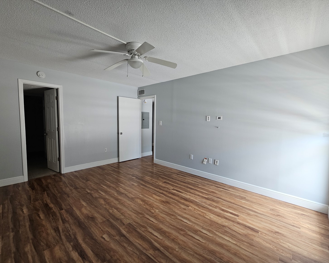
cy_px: 135
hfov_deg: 100.7
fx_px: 136
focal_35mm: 14
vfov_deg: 88.0
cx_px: 163
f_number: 2.2
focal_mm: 2.2
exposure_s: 1/60
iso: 80
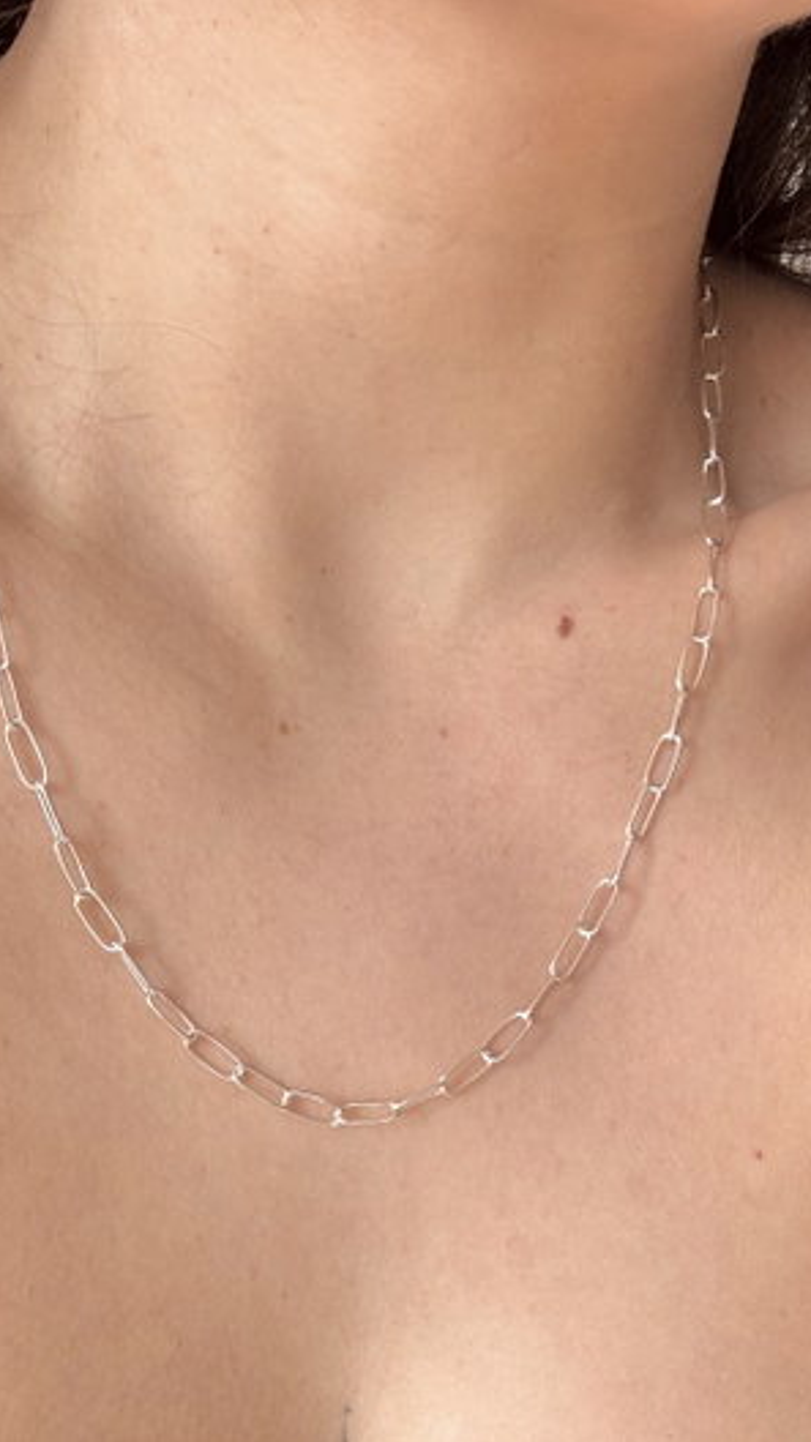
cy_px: 720
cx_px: 319
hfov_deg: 35.5
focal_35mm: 33
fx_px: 1262
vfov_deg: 59.5
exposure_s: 1/122
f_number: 1.9
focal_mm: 2.69
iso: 50
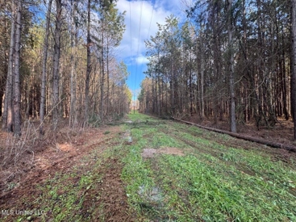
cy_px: 111
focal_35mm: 14
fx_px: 120
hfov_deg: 102.1
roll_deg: +1.0
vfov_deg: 85.6
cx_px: 148
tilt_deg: +0.6
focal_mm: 2.22
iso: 40
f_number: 2.2
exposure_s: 1/146
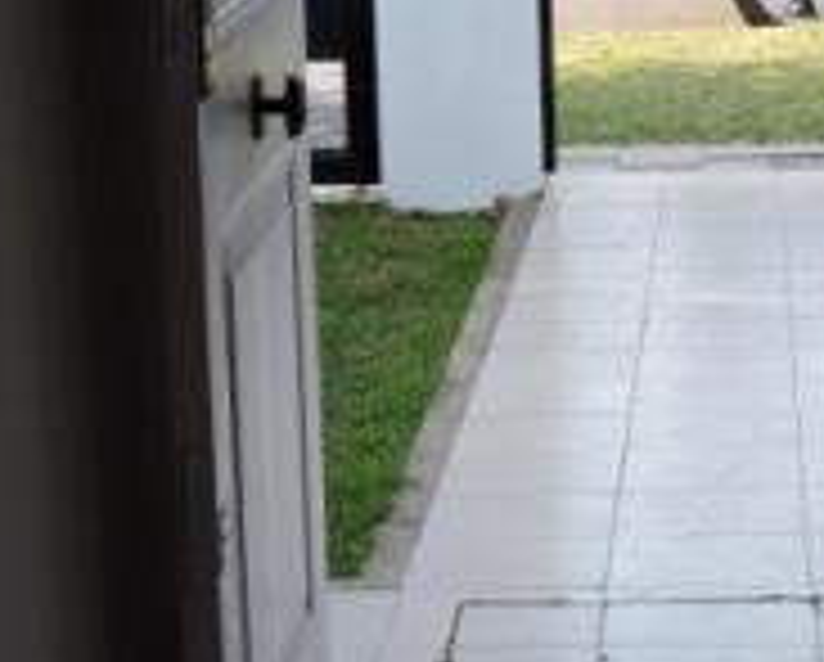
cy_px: 500
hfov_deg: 13.4
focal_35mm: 143
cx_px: 608
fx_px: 3493
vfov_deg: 10.8
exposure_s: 1/125
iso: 100
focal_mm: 10.7
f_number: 3.7
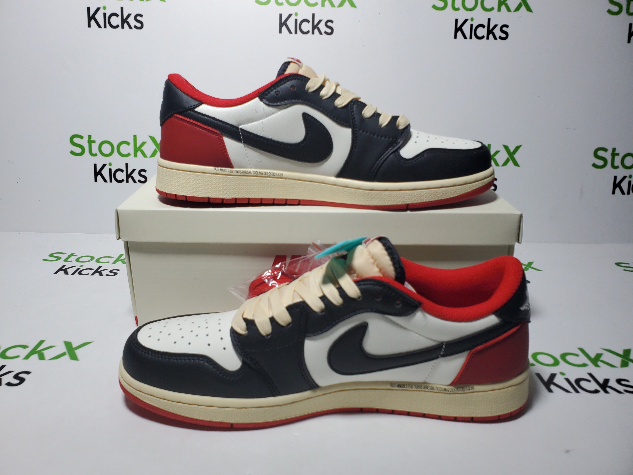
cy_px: 238
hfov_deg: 67.3
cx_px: 316
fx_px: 475
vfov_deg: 53.1
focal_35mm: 26
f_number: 2.4
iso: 50
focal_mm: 4.3
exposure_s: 1/244
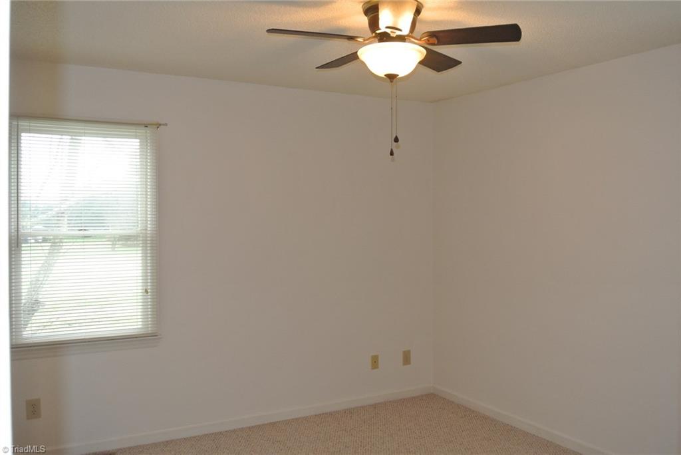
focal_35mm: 31
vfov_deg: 42.4
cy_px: 228
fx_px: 587
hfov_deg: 60.3
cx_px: 340
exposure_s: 1/60
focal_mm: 11.8
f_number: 3.8
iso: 280
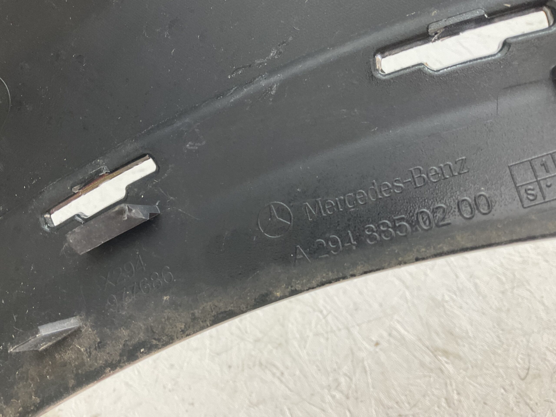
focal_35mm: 29
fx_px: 466
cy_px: 208
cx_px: 278
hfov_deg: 61.7
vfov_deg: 48.2
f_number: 1.8
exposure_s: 1/100
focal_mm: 3
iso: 40
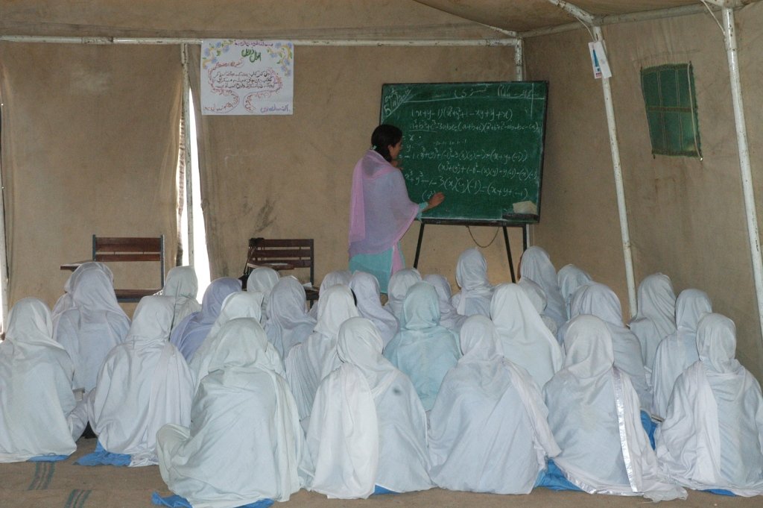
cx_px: 382
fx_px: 1398
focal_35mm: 66
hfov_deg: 30.5
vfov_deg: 20.6
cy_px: 254
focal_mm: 44
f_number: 6.3
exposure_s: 1/100
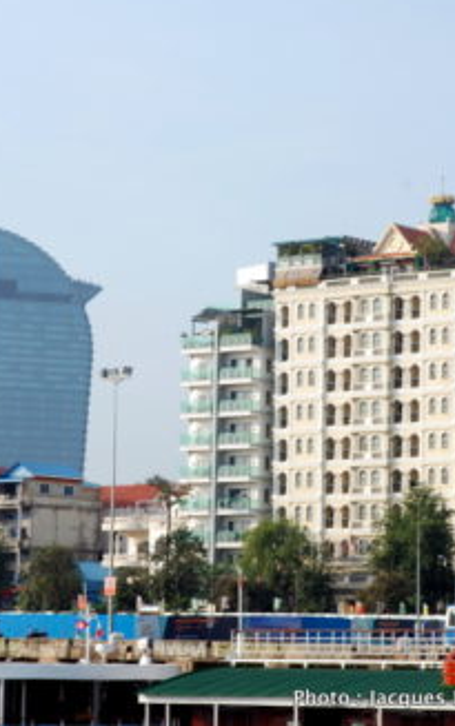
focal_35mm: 131
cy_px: 359
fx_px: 2593
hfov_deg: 10.0
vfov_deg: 15.9
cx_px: 184
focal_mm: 56
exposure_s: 1/50
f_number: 14
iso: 100
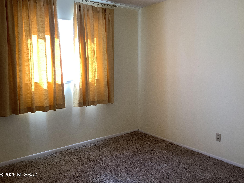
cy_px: 92
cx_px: 122
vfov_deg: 45.4
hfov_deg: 58.4
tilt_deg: -8.1
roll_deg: +0.8
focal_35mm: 31
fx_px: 219
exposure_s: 1/60
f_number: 2.4
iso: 64
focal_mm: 3.3
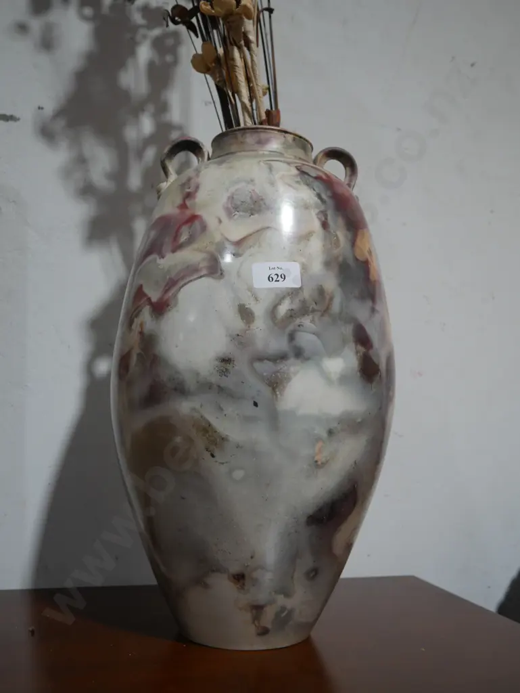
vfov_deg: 51.3
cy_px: 346
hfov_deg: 39.7
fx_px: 720
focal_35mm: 36
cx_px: 260
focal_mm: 18
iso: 200
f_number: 4
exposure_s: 1/80
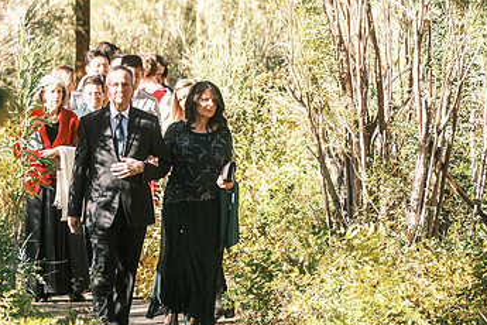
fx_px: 3936
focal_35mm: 291
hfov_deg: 7.1
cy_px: 158
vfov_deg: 4.7
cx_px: 237
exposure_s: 1/1000
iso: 200
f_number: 2.8
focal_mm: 115
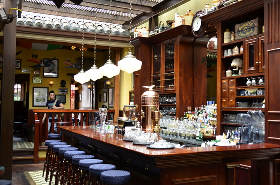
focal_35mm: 42
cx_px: 151
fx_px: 326
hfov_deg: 46.4
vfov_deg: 31.7
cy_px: 87
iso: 320
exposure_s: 1/80
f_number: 4.5
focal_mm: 22
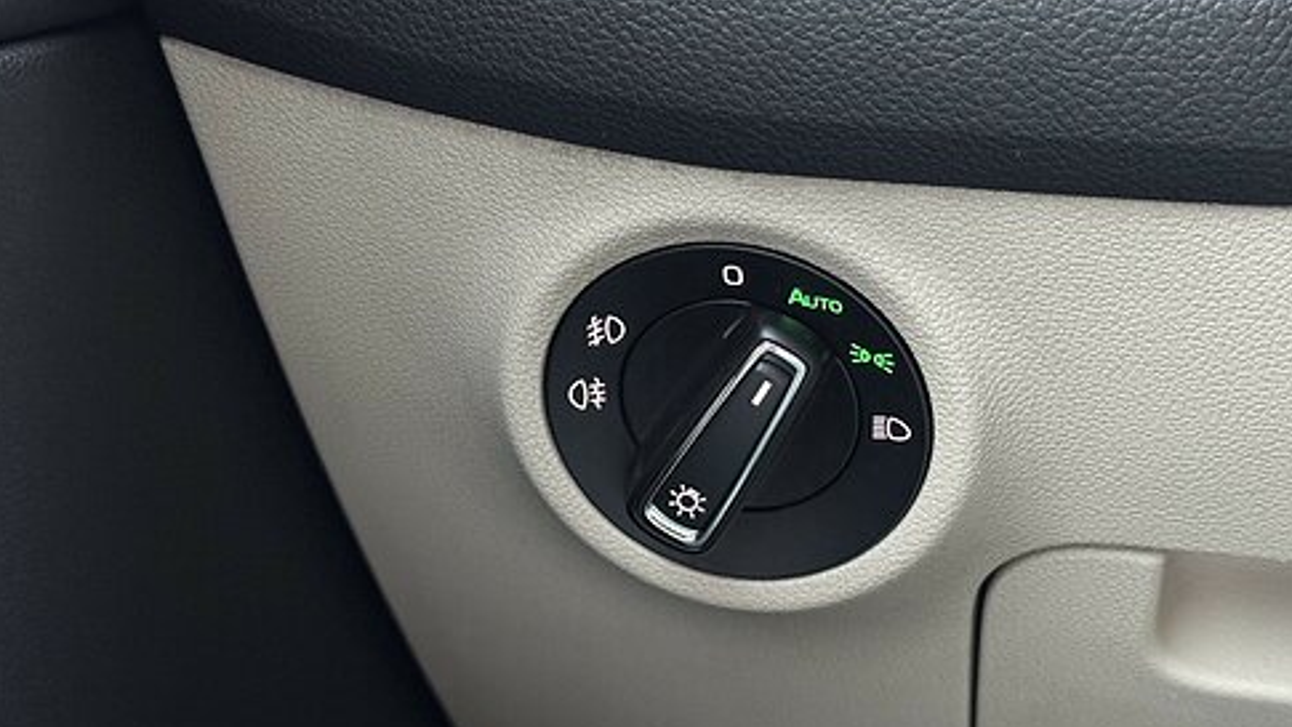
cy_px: 394
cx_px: 714
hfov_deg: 35.4
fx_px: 2022
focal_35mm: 59
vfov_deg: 20.4
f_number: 1.78
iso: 800
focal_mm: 6.76
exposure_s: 1/30
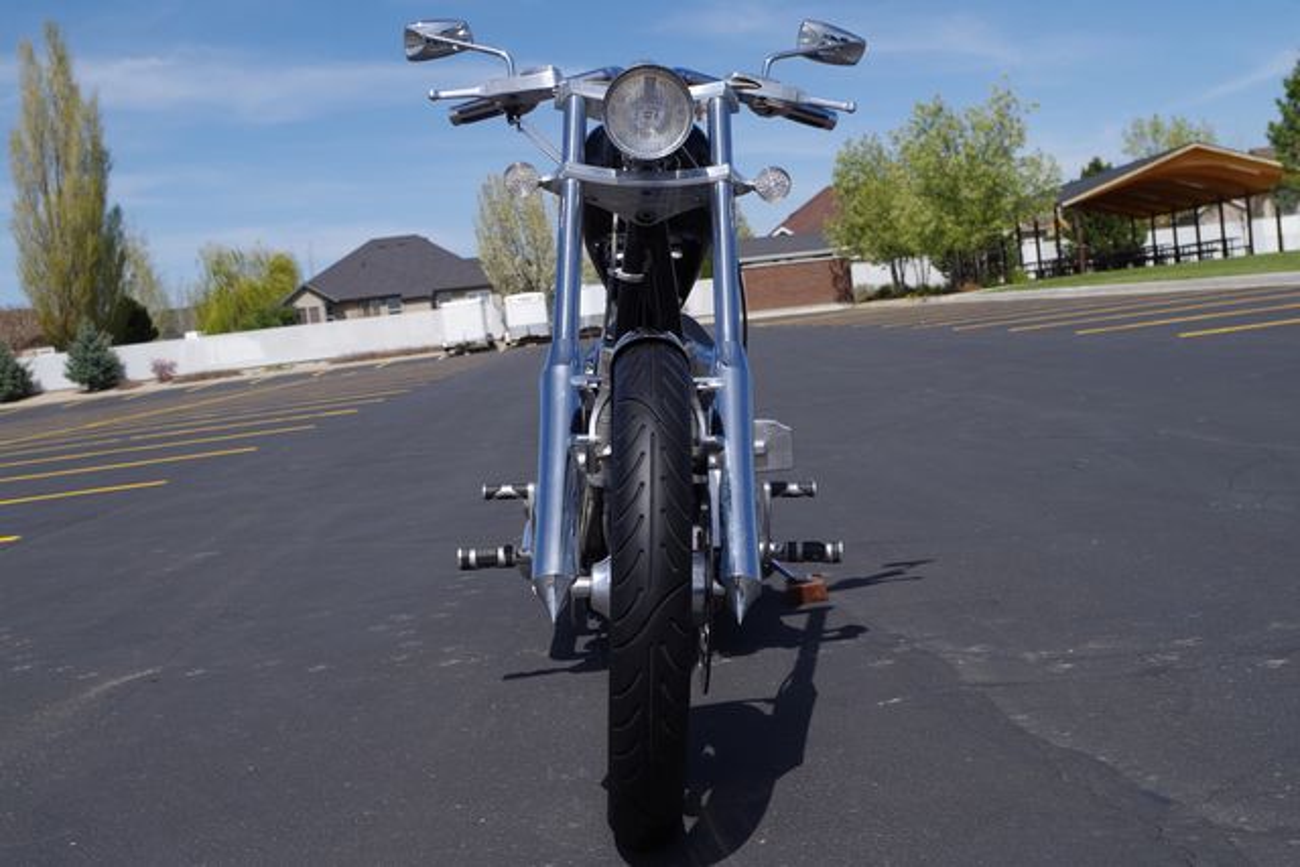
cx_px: 650
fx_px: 1517
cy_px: 434
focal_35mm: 42
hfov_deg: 46.4
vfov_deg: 31.9
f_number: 8
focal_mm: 28.13
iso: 100
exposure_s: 1/400
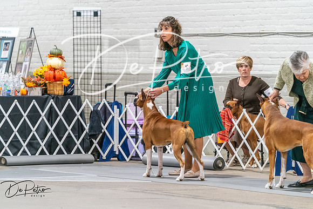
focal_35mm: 189
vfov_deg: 7.3
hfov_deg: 10.9
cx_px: 156
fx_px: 1644
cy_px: 104
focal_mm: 189
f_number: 3.5
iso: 6400
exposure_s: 1/200
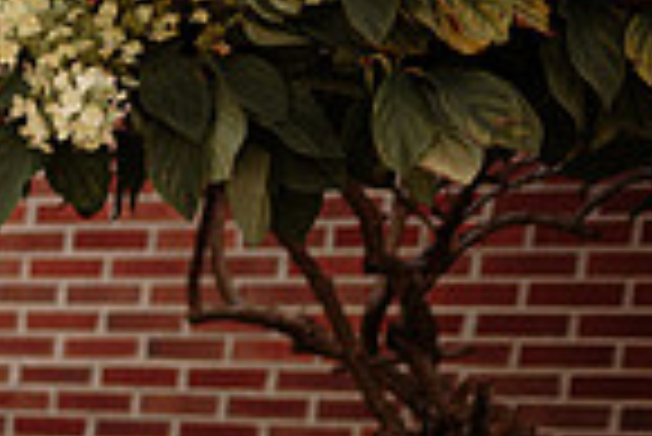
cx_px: -607
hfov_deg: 15.8
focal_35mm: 105
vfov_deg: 12.2
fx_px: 1904
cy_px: 739
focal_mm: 24
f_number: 2.2
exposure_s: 1/640
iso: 125
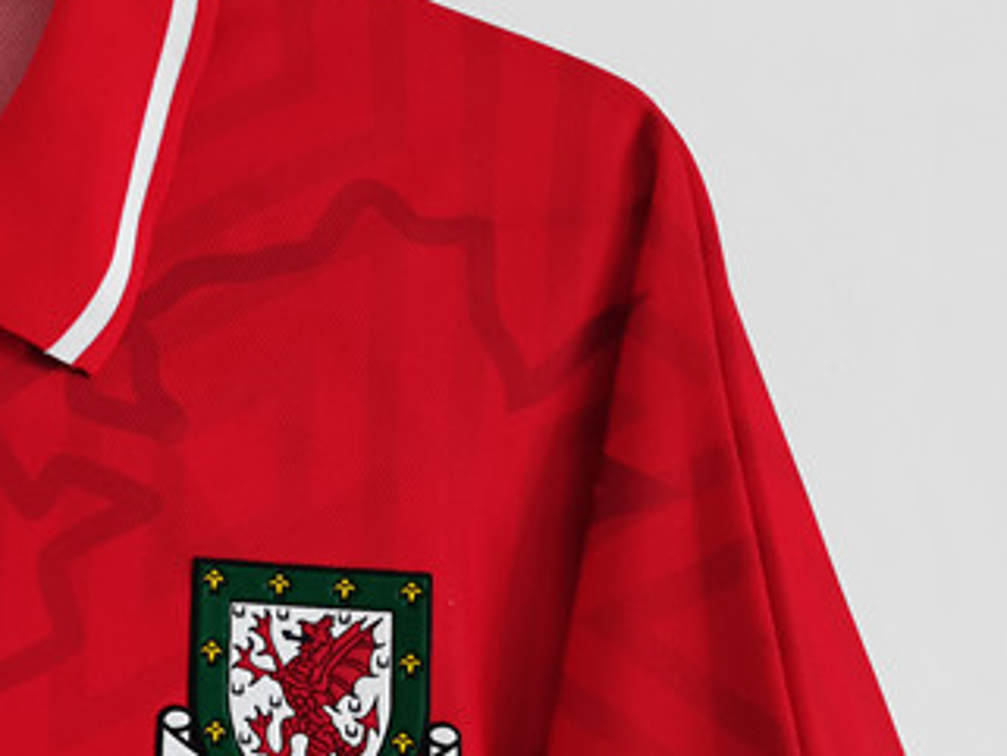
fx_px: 2357
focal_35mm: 81
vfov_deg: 18.1
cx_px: -267
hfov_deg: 21.9
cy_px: 577
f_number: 1.8
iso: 125
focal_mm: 5.58
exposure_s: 1/50
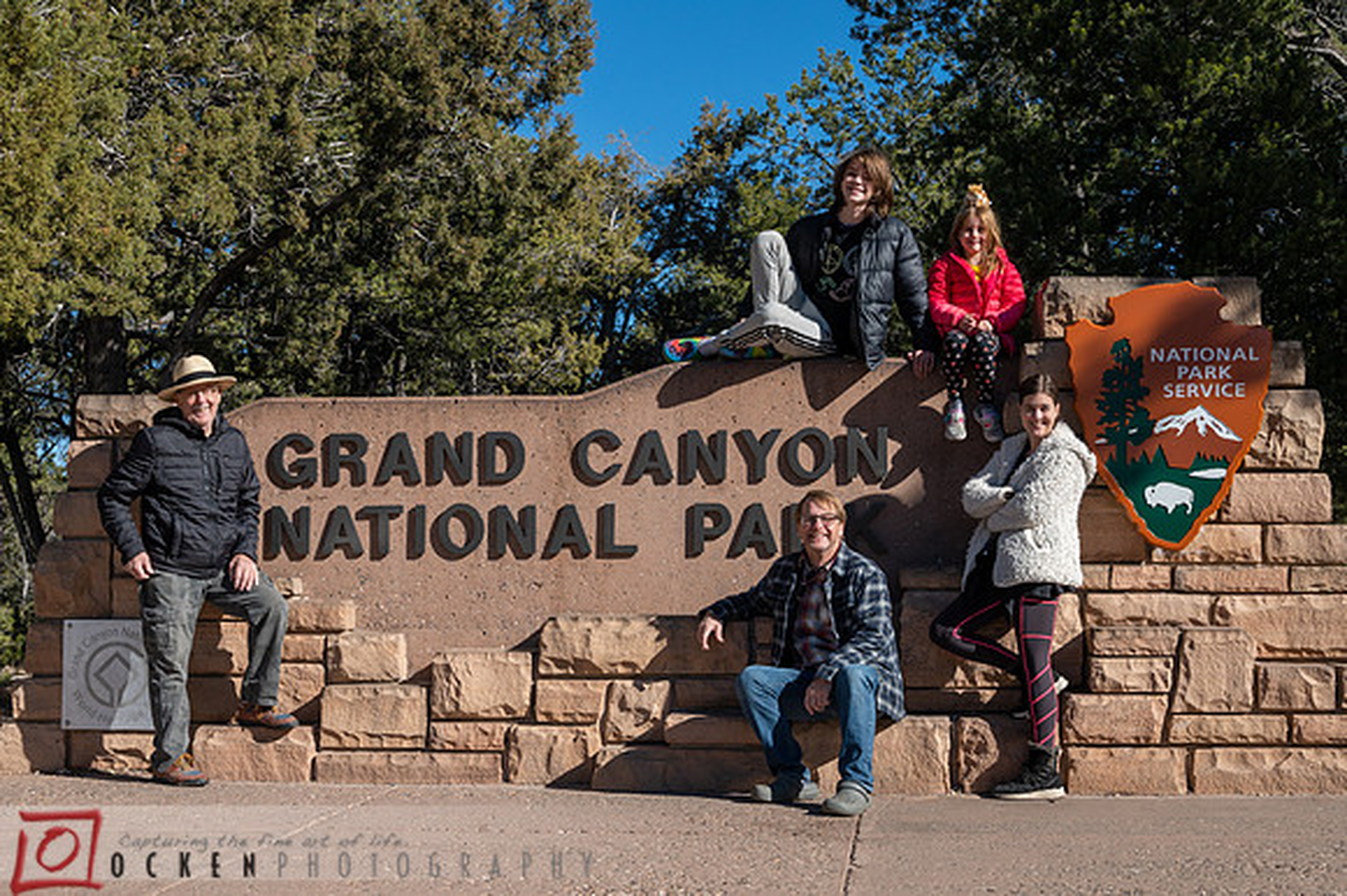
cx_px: 734
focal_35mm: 52
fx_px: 1954
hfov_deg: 38.0
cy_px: 471
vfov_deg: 25.8
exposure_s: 1/1250
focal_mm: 44
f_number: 8
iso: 400
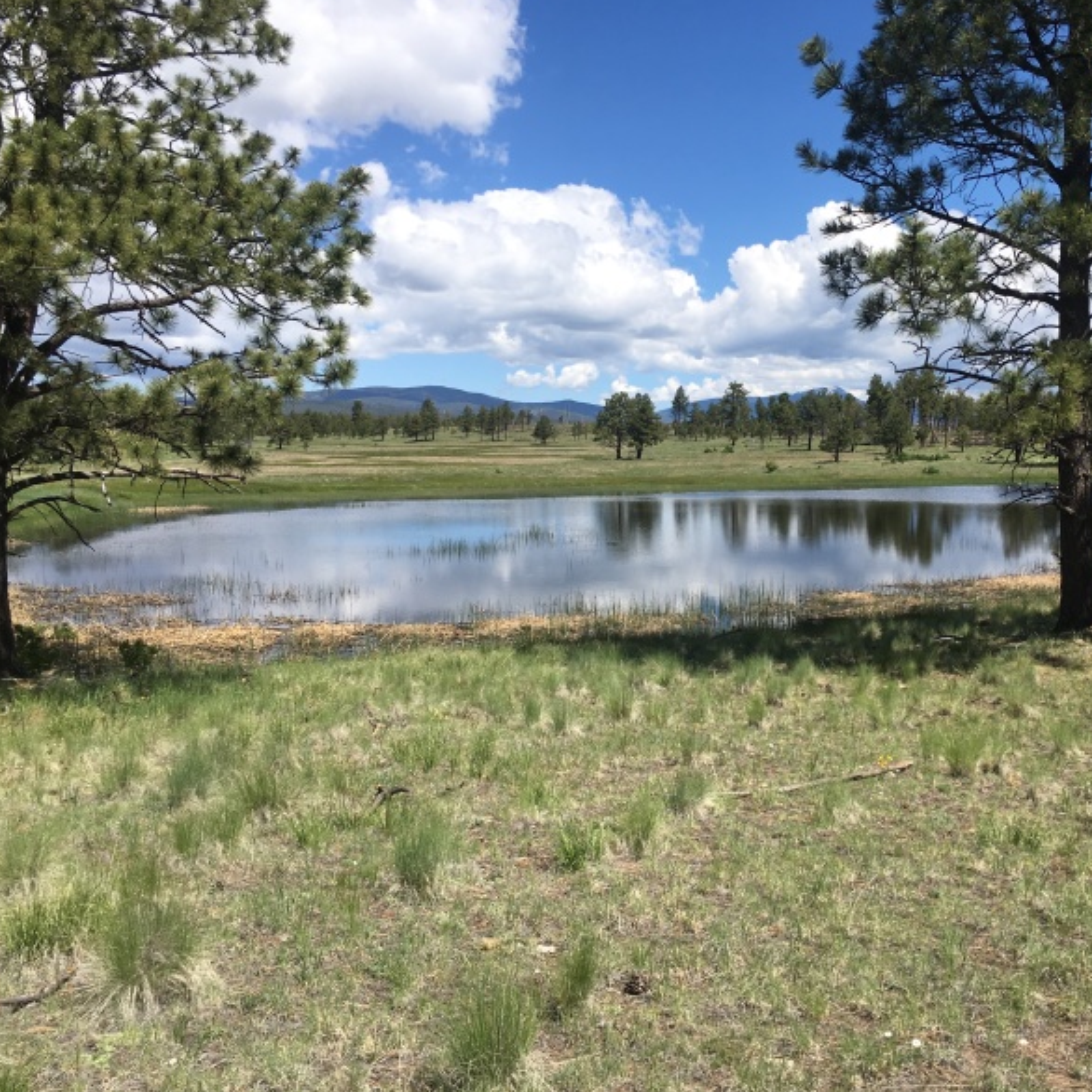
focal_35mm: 35
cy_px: 542
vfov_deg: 47.2
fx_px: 1249
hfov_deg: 46.9
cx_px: 663
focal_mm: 4.15
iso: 25
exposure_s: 1/1748
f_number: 2.2
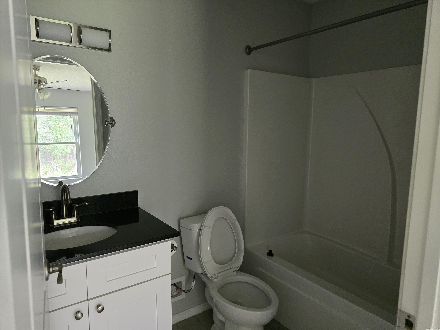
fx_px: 292
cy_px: 165
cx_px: 220
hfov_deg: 73.9
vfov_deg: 58.9
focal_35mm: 23
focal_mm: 6.3
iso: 1250
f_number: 1.7
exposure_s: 1/60
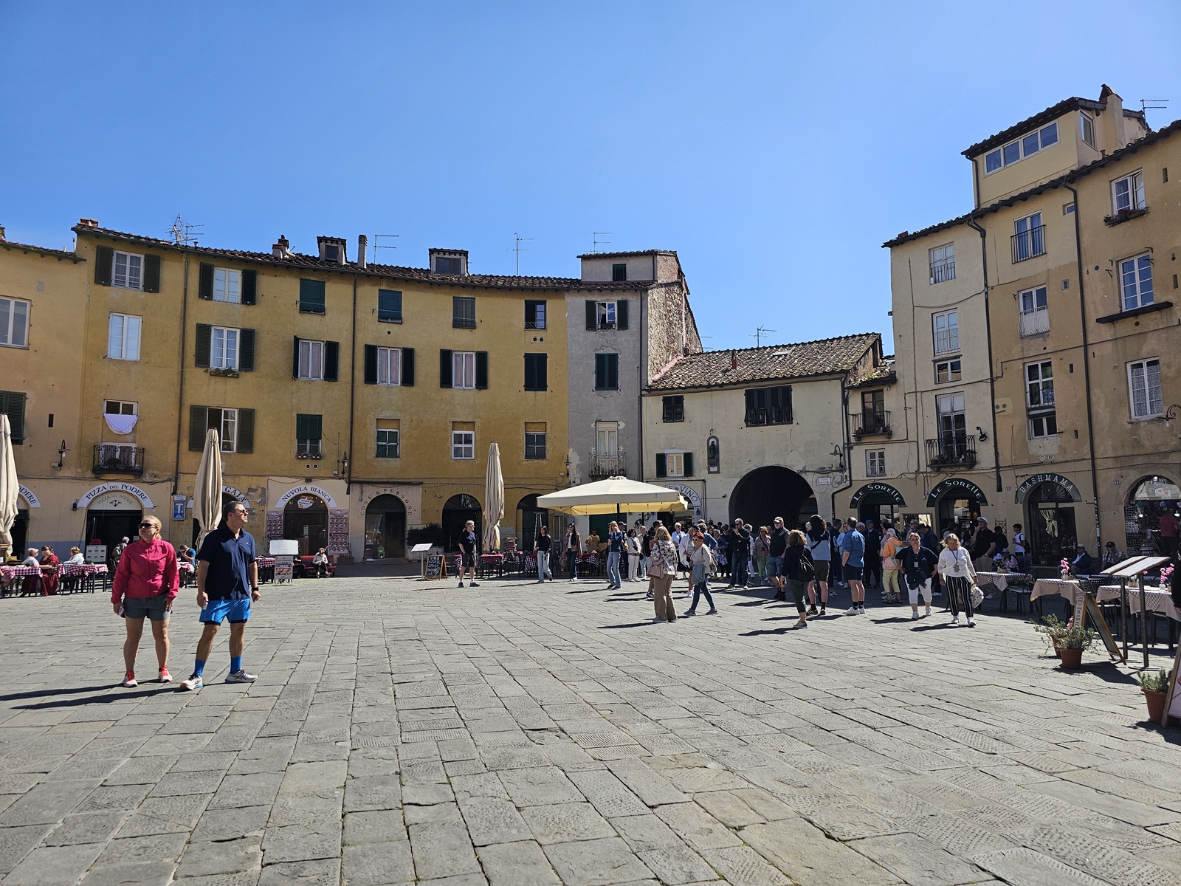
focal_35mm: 23
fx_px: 785
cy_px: 443
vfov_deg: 58.9
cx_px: 590
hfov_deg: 73.9
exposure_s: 1/1391
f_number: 1.7
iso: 16
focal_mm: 6.3
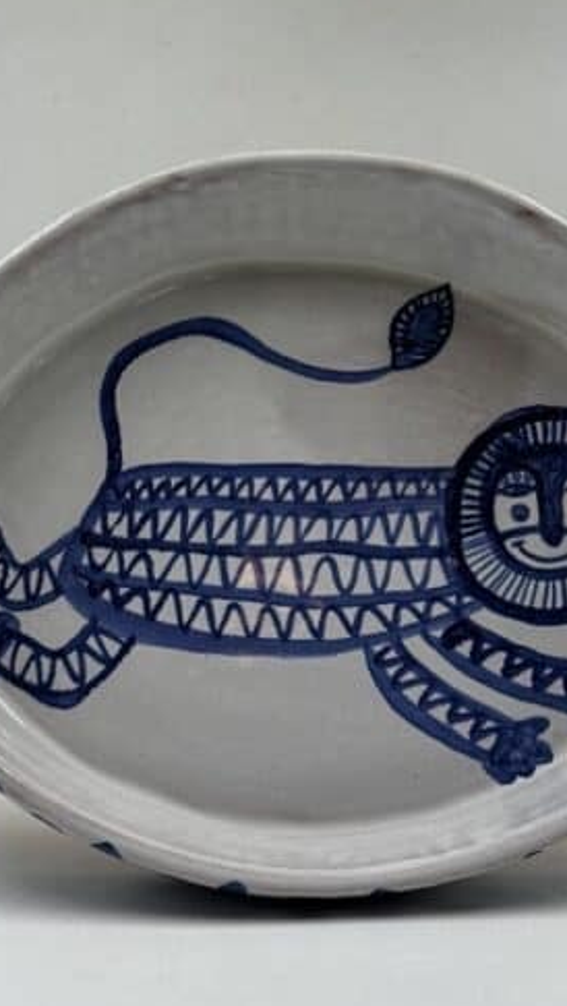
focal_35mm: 86
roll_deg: -1.4
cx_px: 329
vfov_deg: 24.7
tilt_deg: -8.6
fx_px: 2295
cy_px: 439
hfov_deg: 14.1
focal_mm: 6.86
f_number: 1.78
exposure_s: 1/428
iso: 64
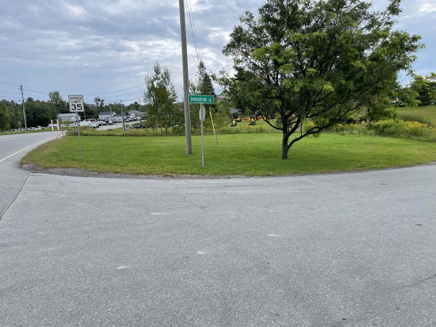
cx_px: 218
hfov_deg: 67.3
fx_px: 327
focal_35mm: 26
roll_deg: +4.2
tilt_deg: -4.2
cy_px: 164
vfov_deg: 53.1
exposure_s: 1/2398
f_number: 1.6
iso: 32
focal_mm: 4.2
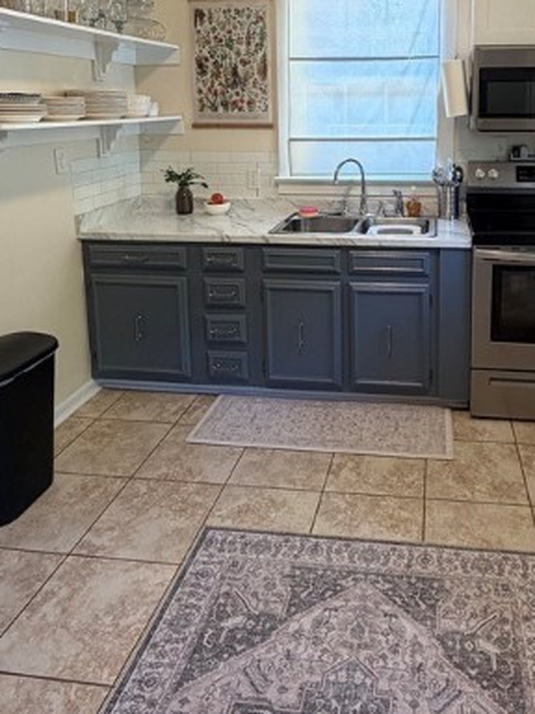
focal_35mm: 28
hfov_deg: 48.6
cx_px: 373
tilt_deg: -6.6
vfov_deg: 59.9
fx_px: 577
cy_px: 177
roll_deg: +0.8
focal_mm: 2.22
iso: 200
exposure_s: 1/60
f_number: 2.2
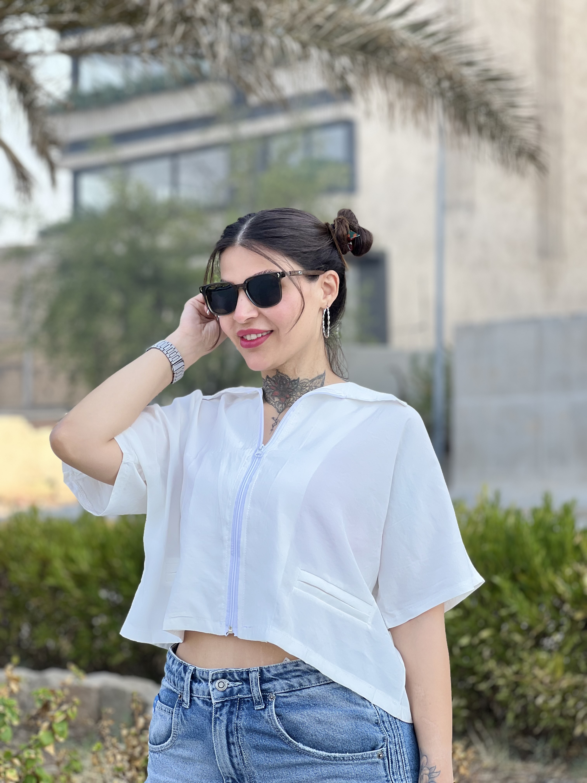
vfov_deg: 25.3
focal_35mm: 77
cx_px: 294
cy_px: 392
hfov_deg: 19.1
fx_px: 1741
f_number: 2.8
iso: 20
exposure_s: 1/129
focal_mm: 9
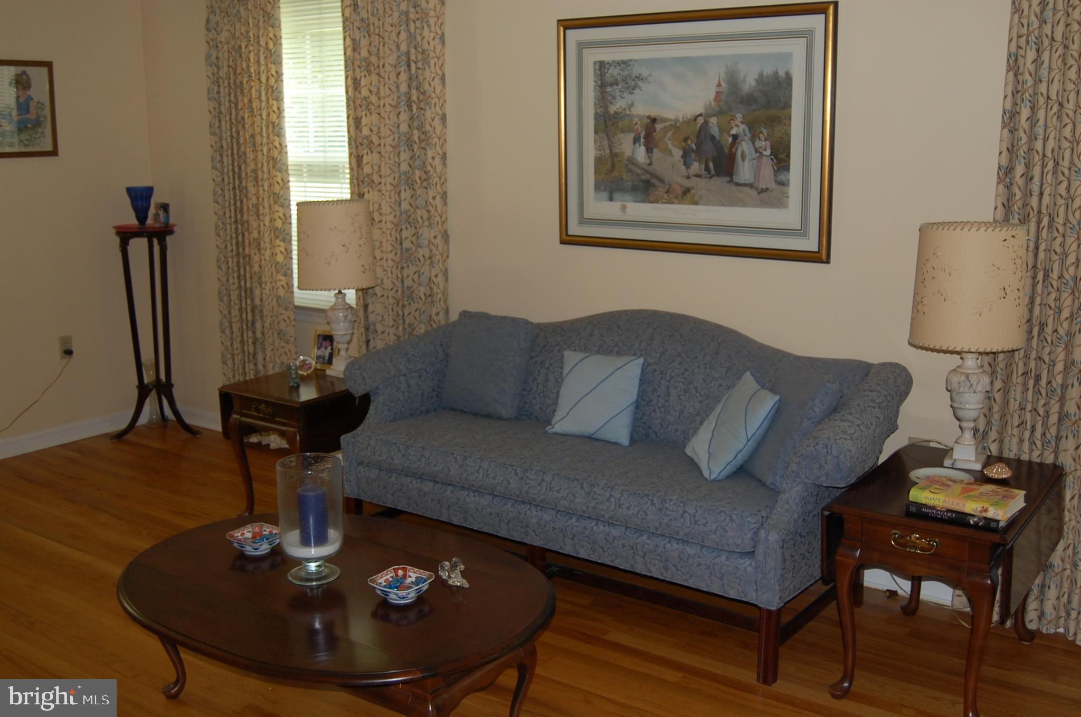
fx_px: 1079
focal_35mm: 36
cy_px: 358
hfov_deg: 53.2
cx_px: 540
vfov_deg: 36.7
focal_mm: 24
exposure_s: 1/60
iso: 400
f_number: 4
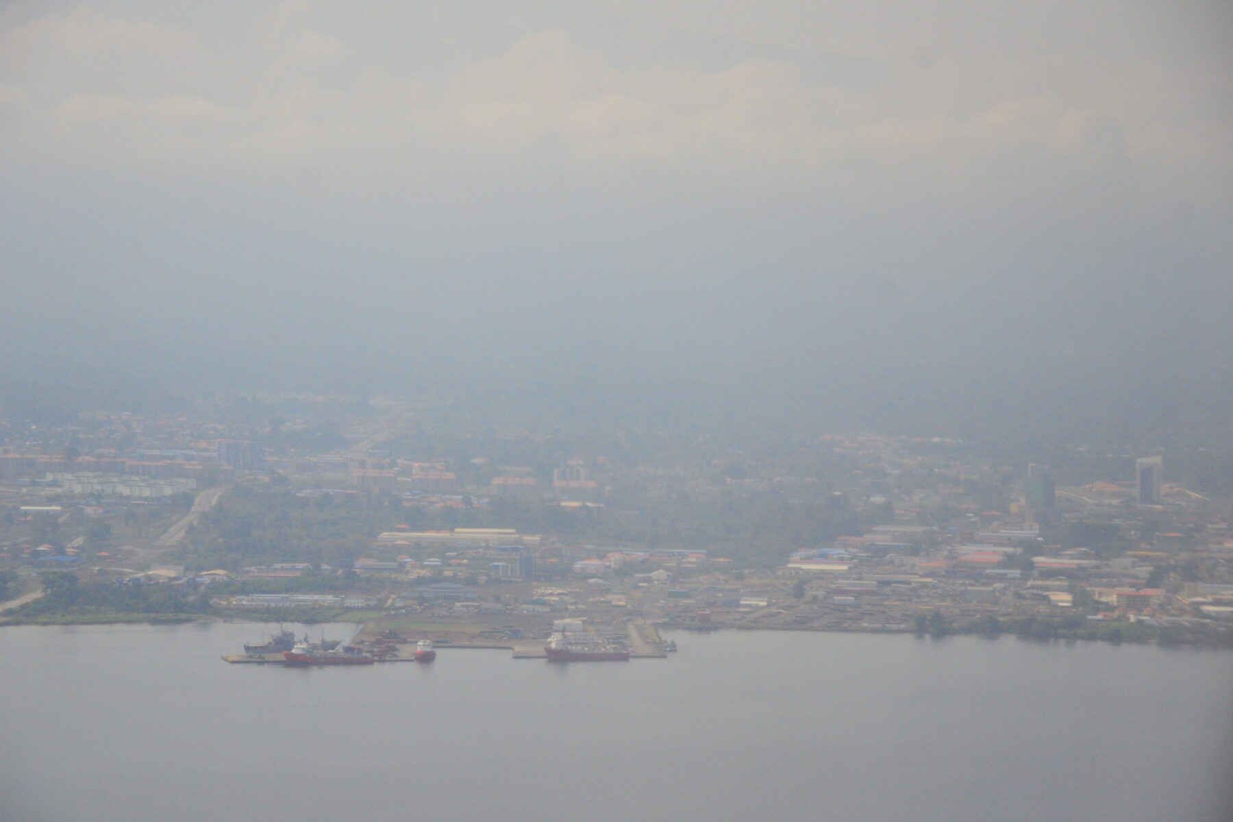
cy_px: 411
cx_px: 616
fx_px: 3853
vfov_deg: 12.2
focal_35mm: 112
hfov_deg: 18.2
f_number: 5.3
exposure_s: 1/8000
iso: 1250
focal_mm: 75
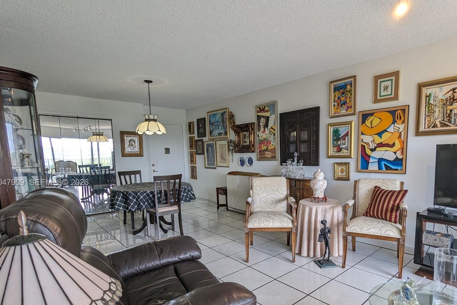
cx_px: 256
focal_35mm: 20
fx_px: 254
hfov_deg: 83.6
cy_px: 183
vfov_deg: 61.4
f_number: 2.2
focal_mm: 2.35
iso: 59
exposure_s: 1/60
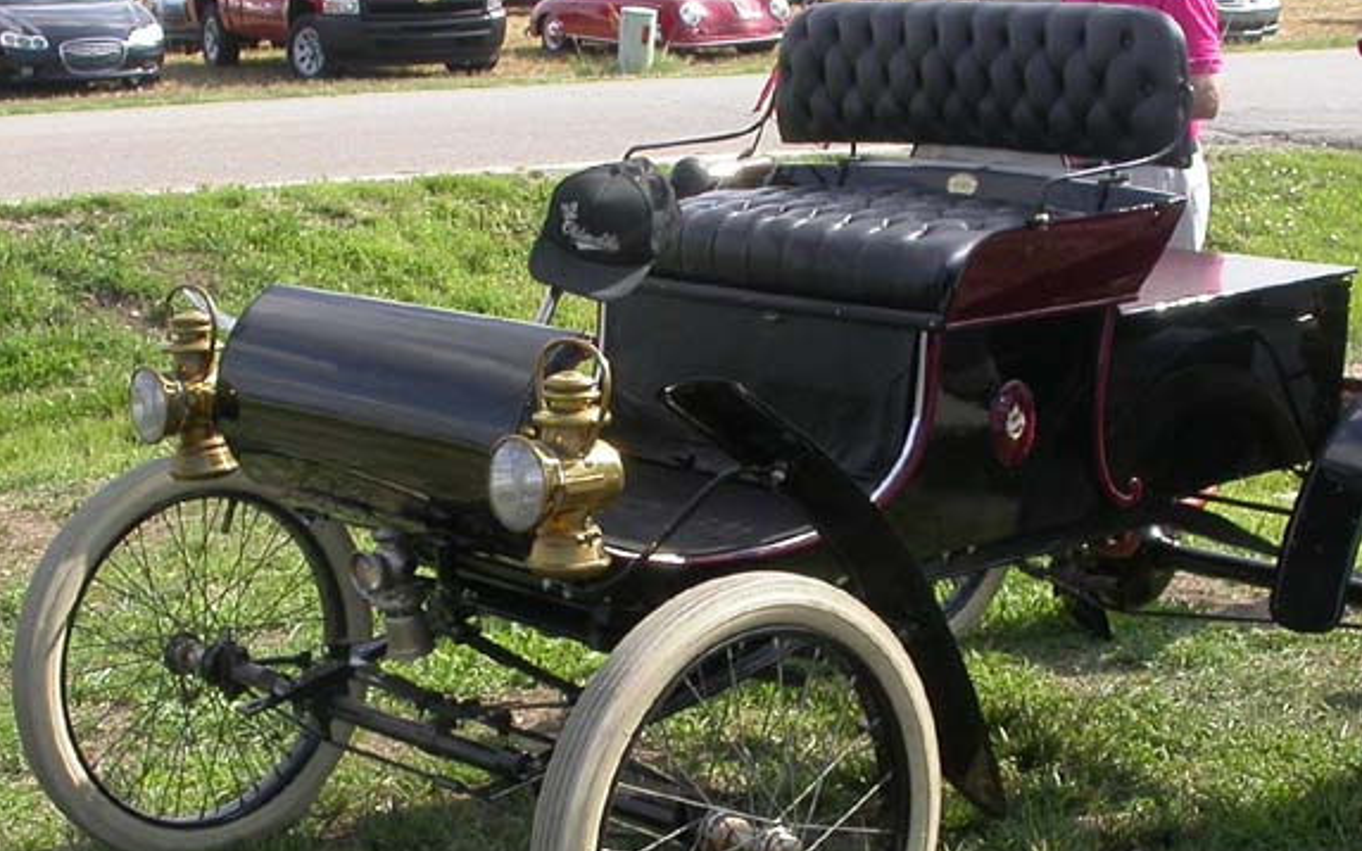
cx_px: 718
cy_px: 535
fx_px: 2672
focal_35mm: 72
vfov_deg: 18.1
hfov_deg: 28.6
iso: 100
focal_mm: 7.85
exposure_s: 1/263
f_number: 6
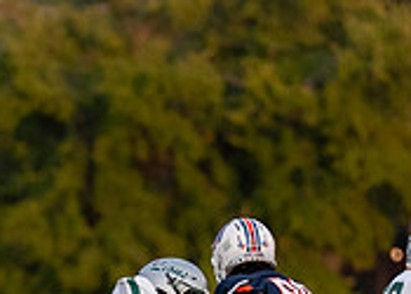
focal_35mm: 1063
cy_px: 371
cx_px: 37
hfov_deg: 1.9
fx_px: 12408
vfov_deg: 1.4
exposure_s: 1/2500
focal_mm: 200
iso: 640
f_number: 2.8
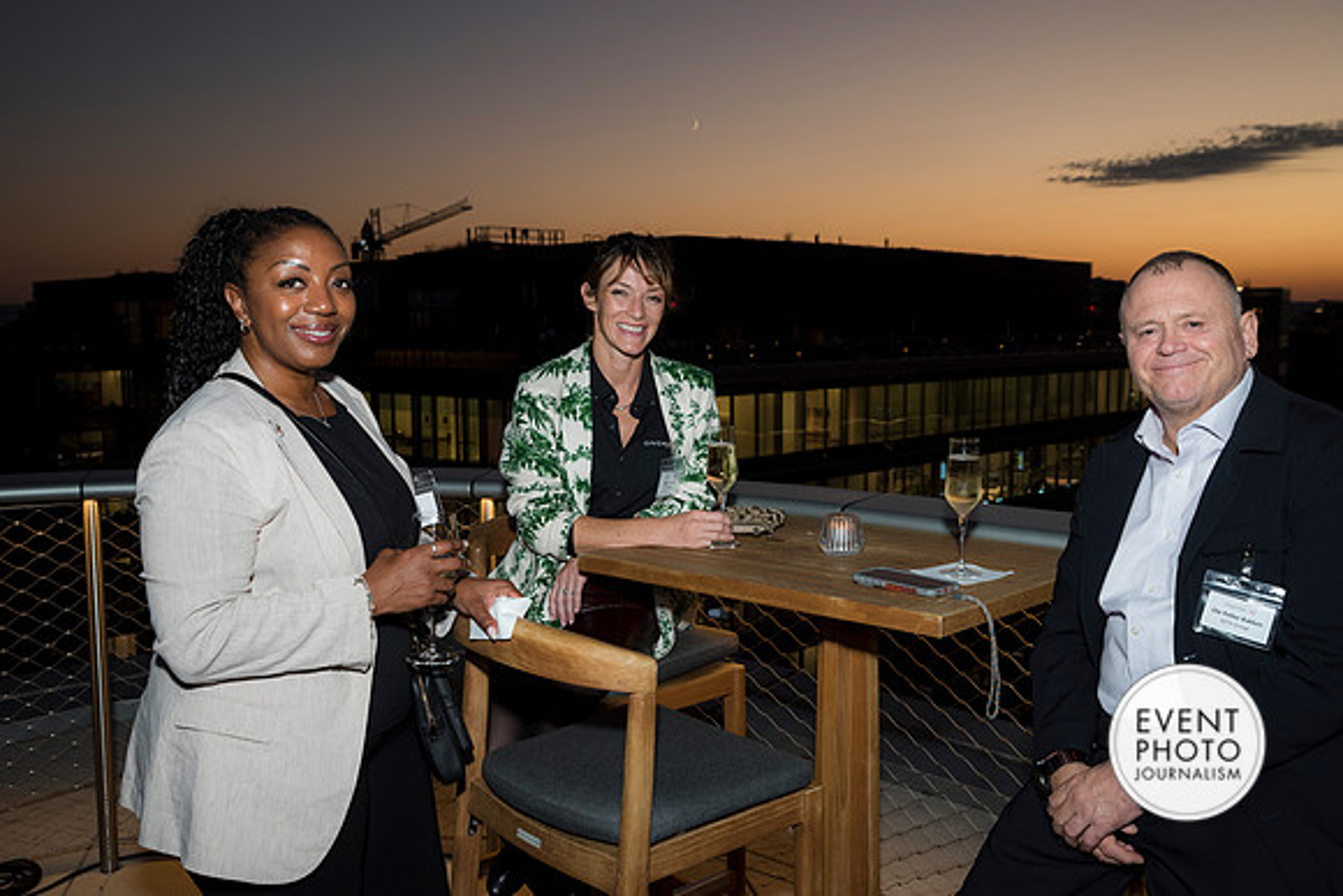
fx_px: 1306
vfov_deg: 37.9
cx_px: 672
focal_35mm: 35
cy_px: 448
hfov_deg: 54.4
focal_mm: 35
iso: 800
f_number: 5.6
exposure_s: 1/125
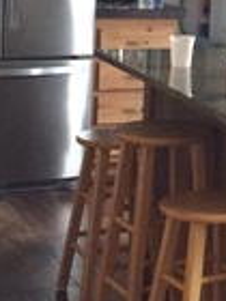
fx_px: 1158
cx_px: 407
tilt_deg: -6.4
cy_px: -19
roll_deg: -0.3
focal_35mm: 133
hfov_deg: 10.5
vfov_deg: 14.5
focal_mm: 4.15
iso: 200
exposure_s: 1/30
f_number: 2.2
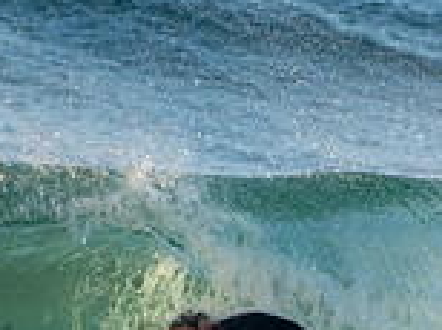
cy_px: 343
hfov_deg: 0.7
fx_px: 34728
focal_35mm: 2724
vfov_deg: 0.5
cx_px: 253
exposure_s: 1/1000
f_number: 5.6
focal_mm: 500
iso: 720
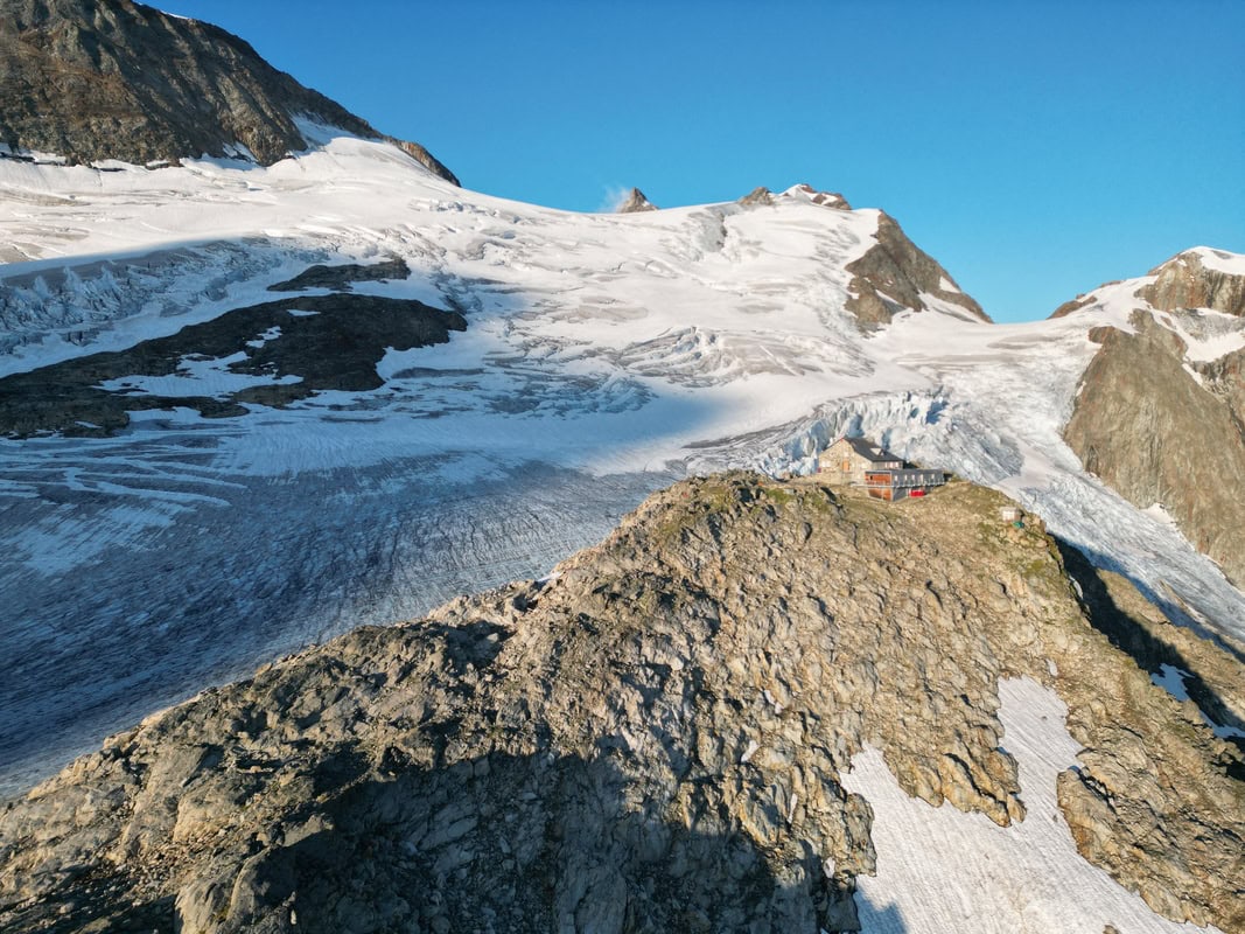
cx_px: 622
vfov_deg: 56.8
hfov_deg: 71.6
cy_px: 467
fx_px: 863
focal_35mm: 24
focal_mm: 6.7
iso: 200
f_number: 1.7
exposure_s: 1/2000
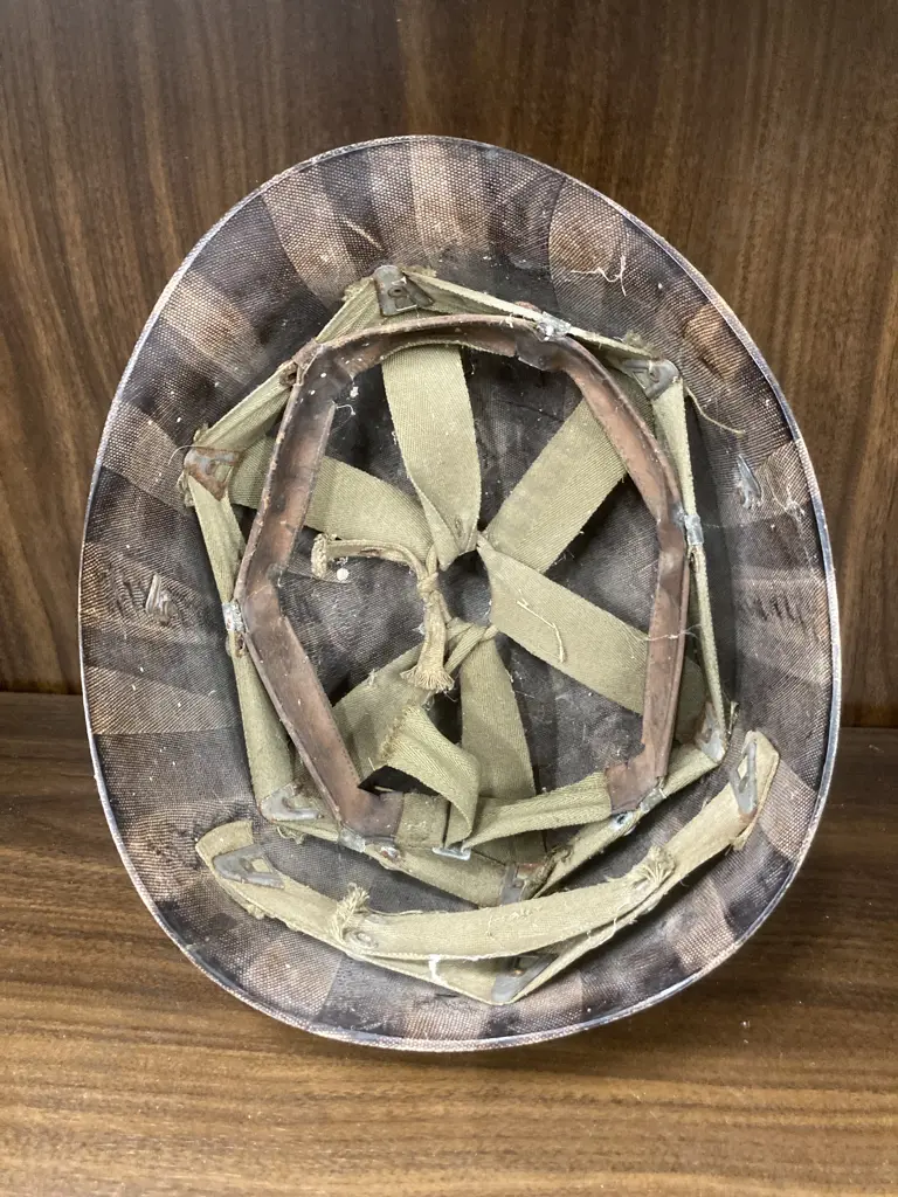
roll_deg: +0.8
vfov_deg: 63.4
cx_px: 449
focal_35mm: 28
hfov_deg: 49.7
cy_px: 598
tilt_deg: -30.2
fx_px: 968
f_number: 1.8
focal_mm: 3.99
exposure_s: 1/25
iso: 400
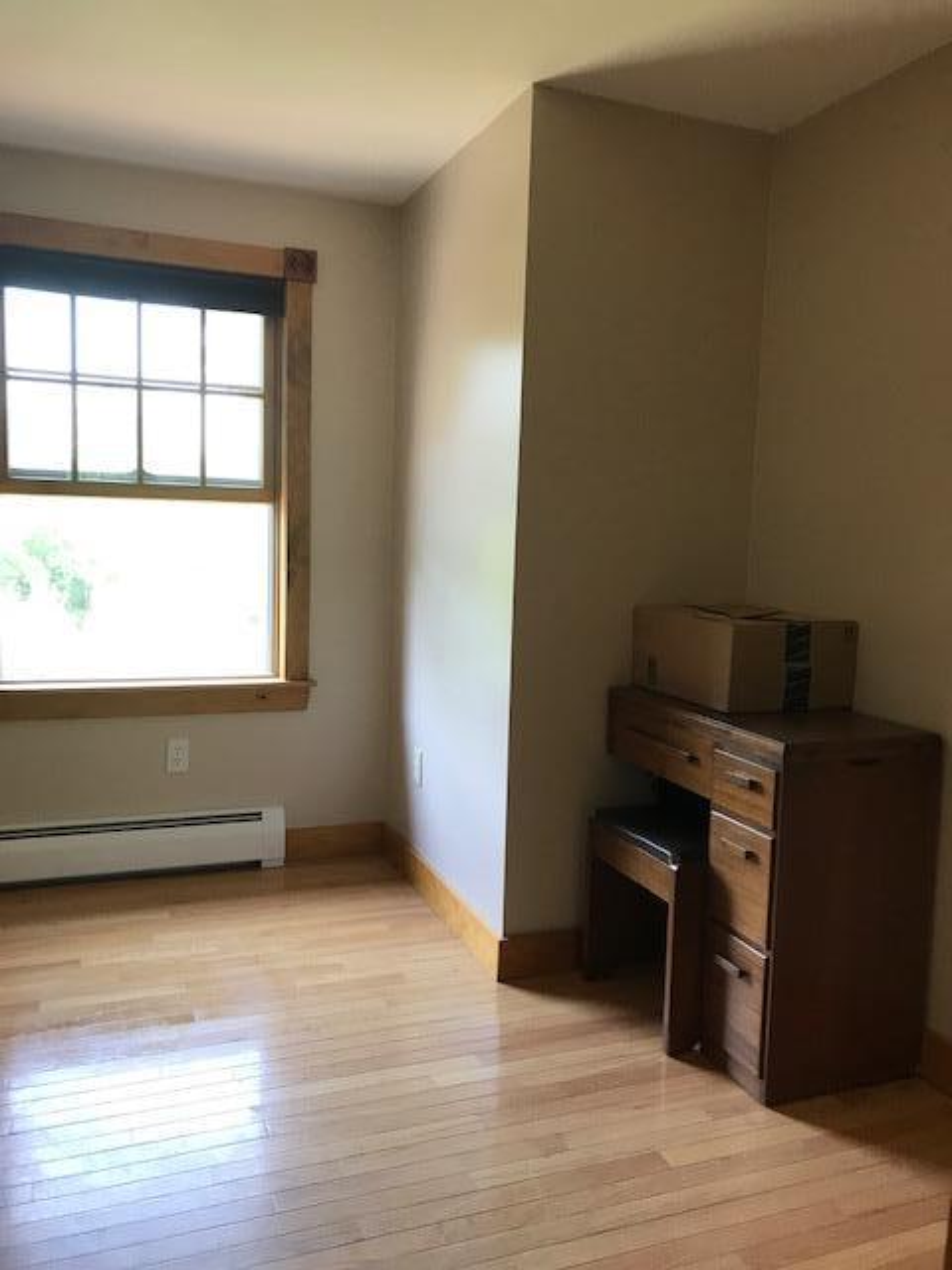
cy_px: 635
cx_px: 476
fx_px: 1027
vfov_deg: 63.4
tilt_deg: -6.2
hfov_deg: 49.7
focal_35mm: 28
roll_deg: -1.5
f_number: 1.8
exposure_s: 1/30
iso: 32
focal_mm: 3.99
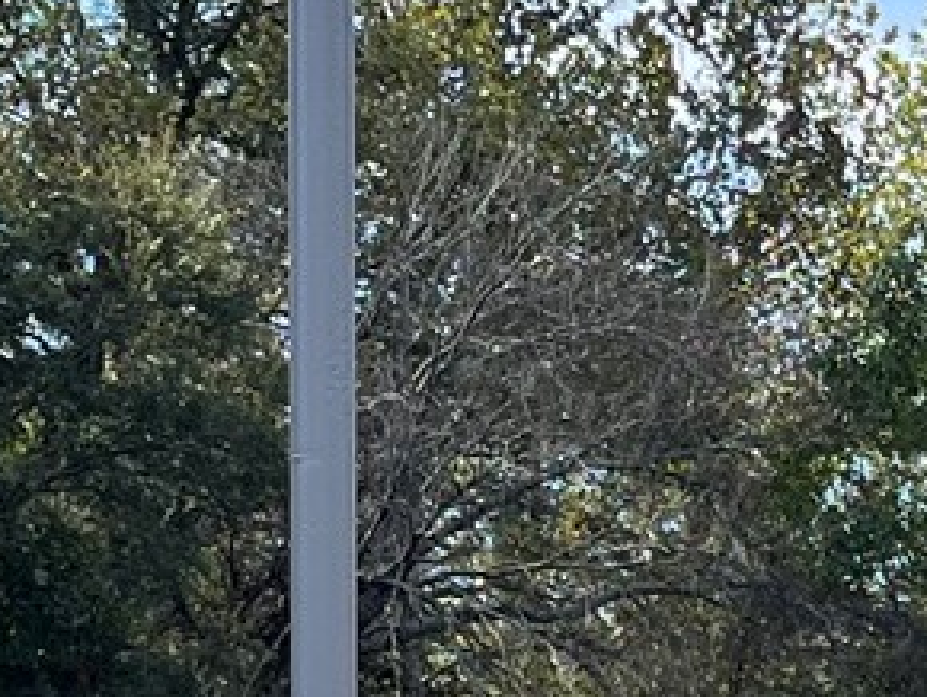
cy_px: 1260
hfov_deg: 10.8
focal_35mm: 172
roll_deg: -1.6
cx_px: 1611
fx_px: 4610
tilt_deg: -3.2
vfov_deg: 8.3
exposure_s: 1/1458
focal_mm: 5.1
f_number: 1.6
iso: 50
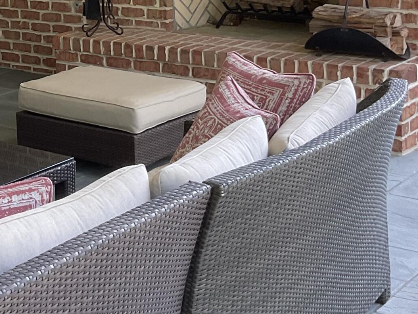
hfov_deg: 21.9
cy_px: -24
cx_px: -59
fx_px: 1014
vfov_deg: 17.0
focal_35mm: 84
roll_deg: +3.2
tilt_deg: -7.7
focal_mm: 3
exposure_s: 1/120
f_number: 1.8
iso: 64
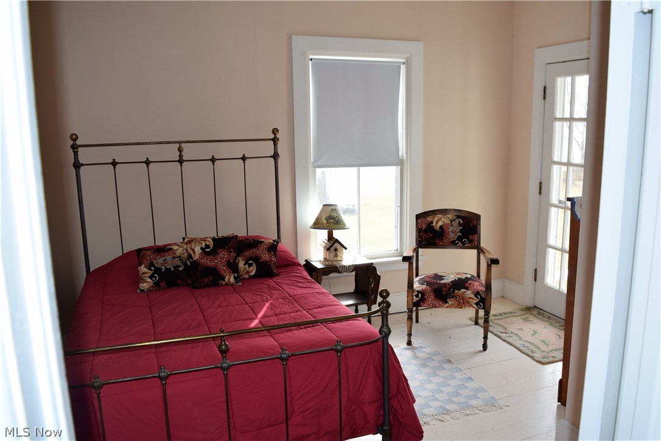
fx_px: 496
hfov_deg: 67.4
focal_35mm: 27
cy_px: 220
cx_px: 330
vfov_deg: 47.9
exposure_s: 1/125
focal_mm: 18
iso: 320
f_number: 5.6
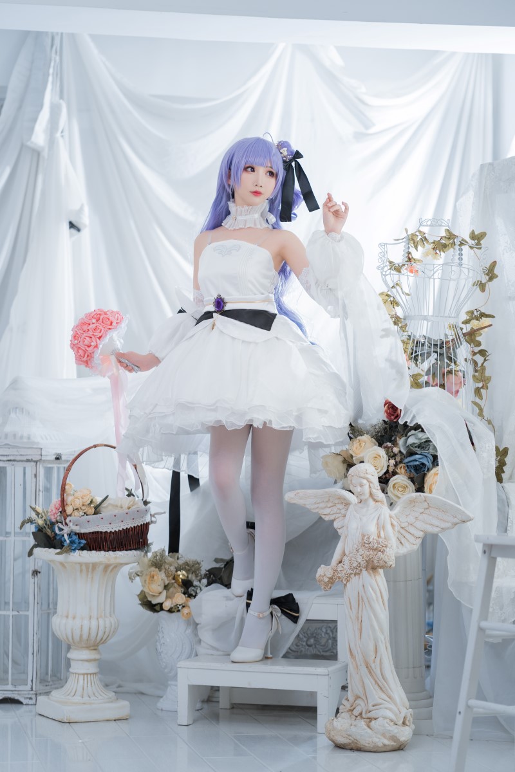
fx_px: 1824
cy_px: 386
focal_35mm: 85
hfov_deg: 16.1
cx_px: 258
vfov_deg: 23.9
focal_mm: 85
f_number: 2.5
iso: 320
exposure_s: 1/125
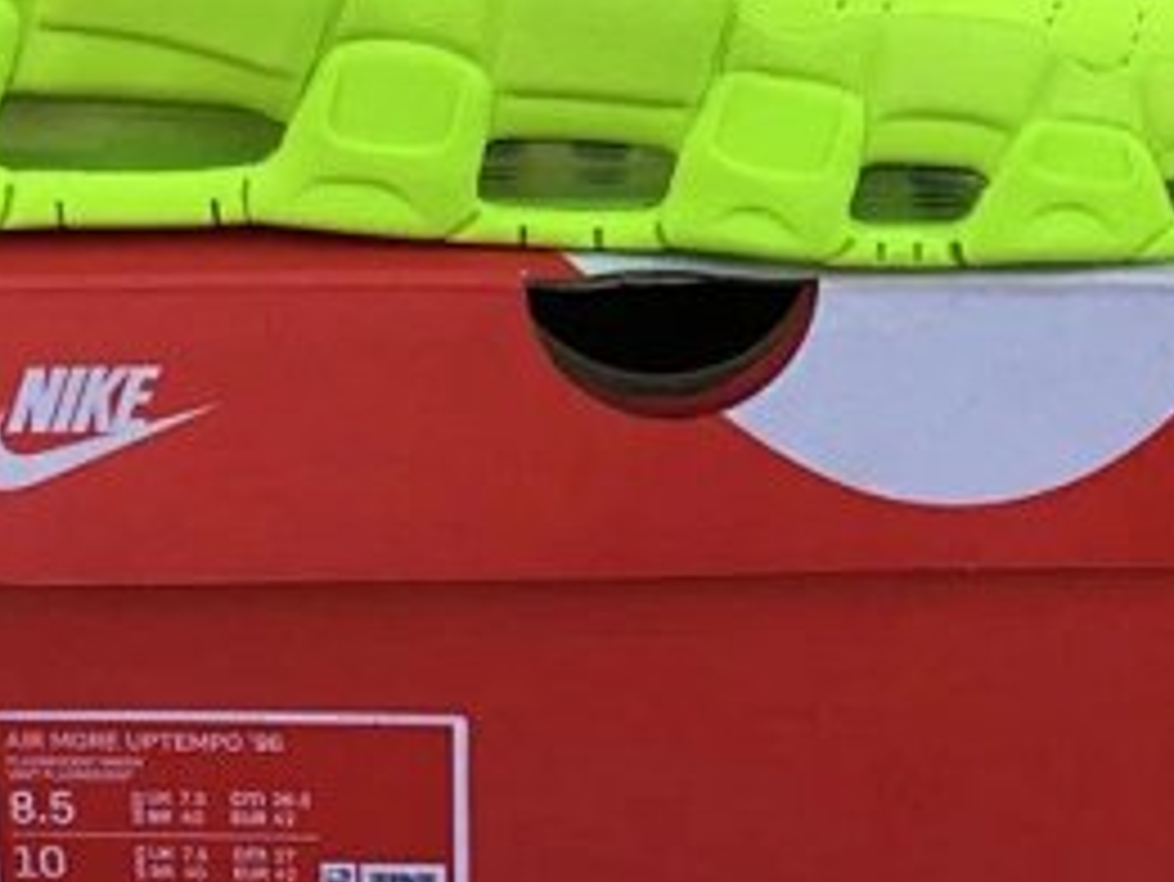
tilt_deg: -18.5
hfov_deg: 25.6
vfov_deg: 18.8
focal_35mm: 76
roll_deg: +0.1
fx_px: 2579
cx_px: 697
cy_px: -18
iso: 25
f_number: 2.4
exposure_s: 1/334
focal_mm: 3.3
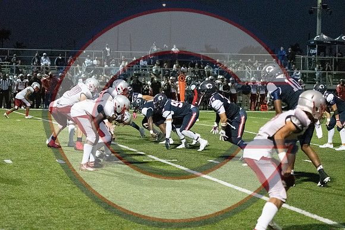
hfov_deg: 19.5
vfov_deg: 13.0
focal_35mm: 105
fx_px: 1006
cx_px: 172
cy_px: 115
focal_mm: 70
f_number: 2.8
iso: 36000
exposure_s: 1/3200
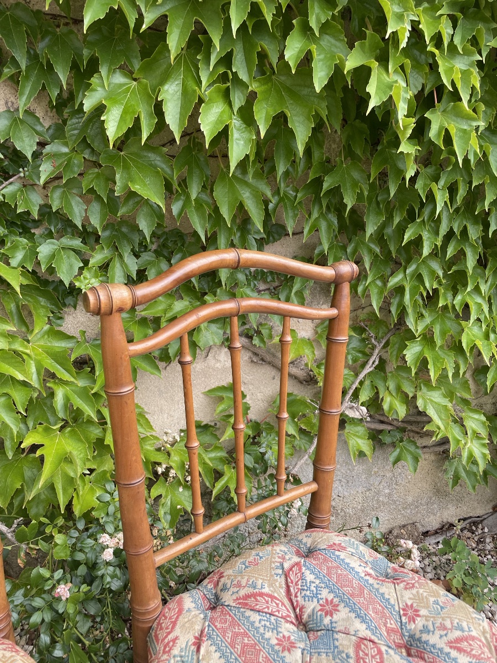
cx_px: 248
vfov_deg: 67.3
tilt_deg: -19.0
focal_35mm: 26
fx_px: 498
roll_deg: +1.8
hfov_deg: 53.1
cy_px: 332
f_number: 1.6
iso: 32
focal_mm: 4.2
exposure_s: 1/556
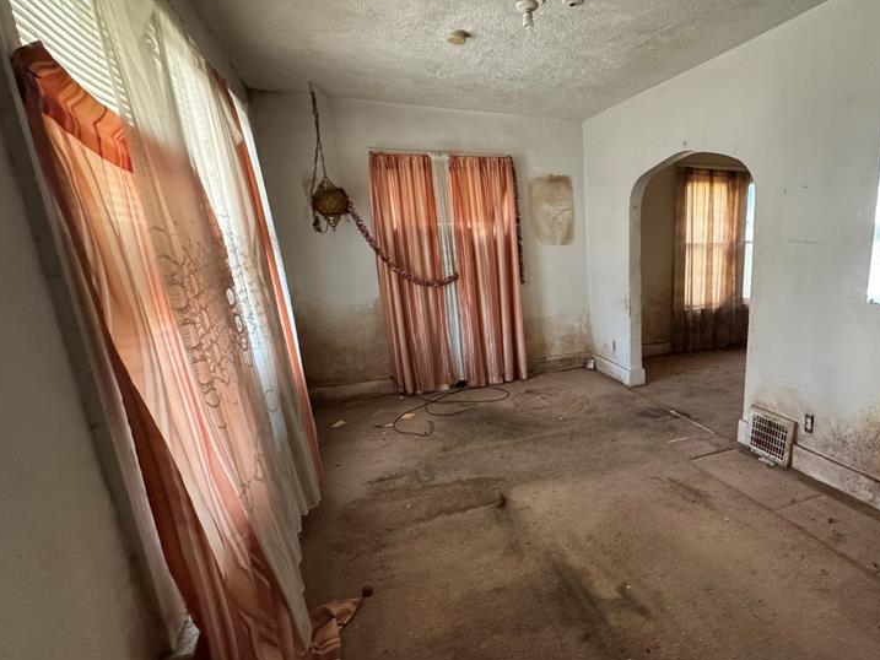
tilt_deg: -16.3
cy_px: 373
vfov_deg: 65.7
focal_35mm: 20
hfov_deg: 78.5
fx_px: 509
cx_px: 601
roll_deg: +0.9
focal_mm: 2.22
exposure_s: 1/60
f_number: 2.2
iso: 1000
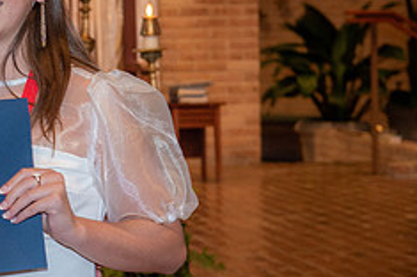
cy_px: 46
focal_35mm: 153
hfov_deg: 13.1
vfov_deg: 8.9
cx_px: -71
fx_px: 1770
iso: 1600
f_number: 5.6
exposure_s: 1/125
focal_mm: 62
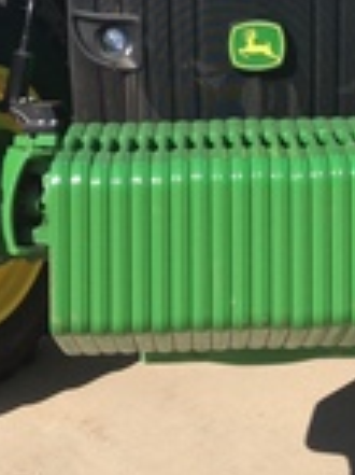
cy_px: -23
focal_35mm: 97
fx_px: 1328
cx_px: 271
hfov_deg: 15.1
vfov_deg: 19.5
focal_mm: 4.28
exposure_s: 1/1255
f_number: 2.4
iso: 50
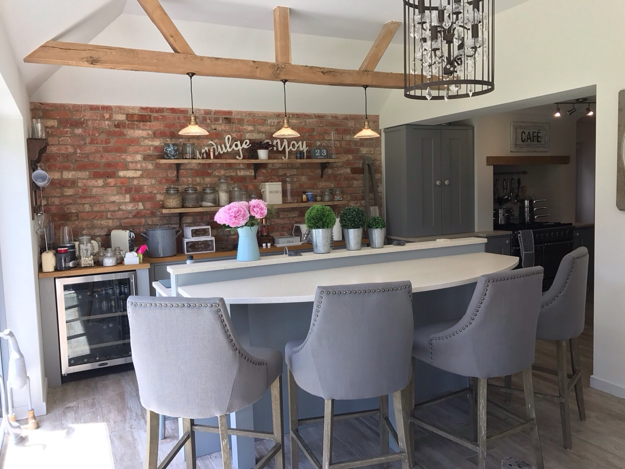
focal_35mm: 28
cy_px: 234
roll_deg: +2.0
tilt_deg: -4.9
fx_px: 506
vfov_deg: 49.7
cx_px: 312
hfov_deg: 63.4
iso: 20
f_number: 1.8
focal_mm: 3.99
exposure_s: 1/110
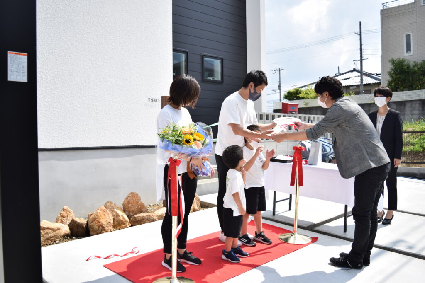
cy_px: 142
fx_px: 390
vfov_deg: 40.0
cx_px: 212
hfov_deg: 57.2
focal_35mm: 33
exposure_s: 1/1000
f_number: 3.8
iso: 160
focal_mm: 22
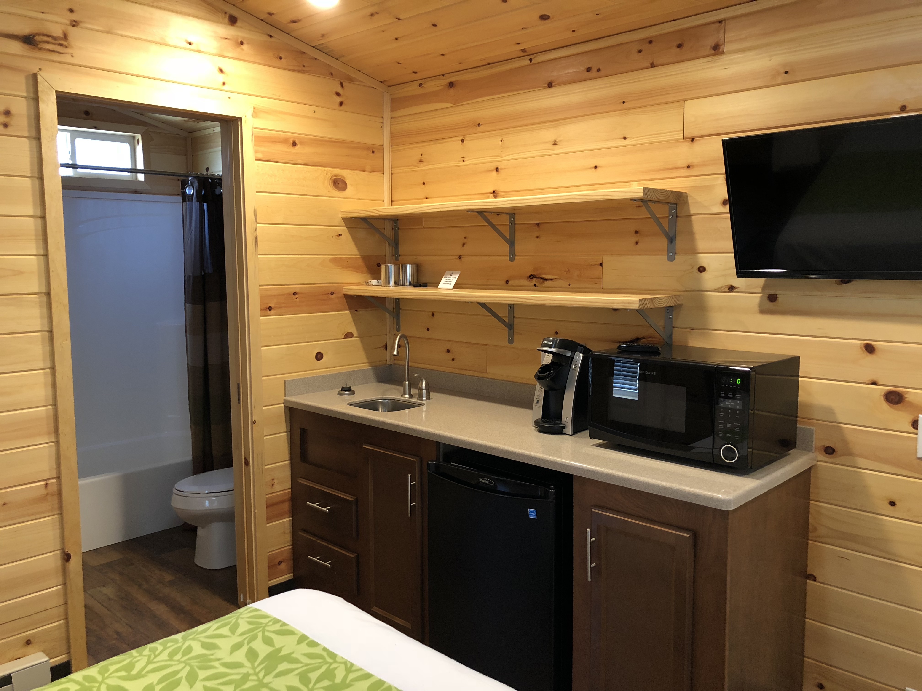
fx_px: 746
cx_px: 461
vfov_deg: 49.7
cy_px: 346
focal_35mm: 28
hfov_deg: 63.4
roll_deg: +0.9
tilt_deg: -7.8
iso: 50
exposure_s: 1/15
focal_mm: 3.99
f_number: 1.8
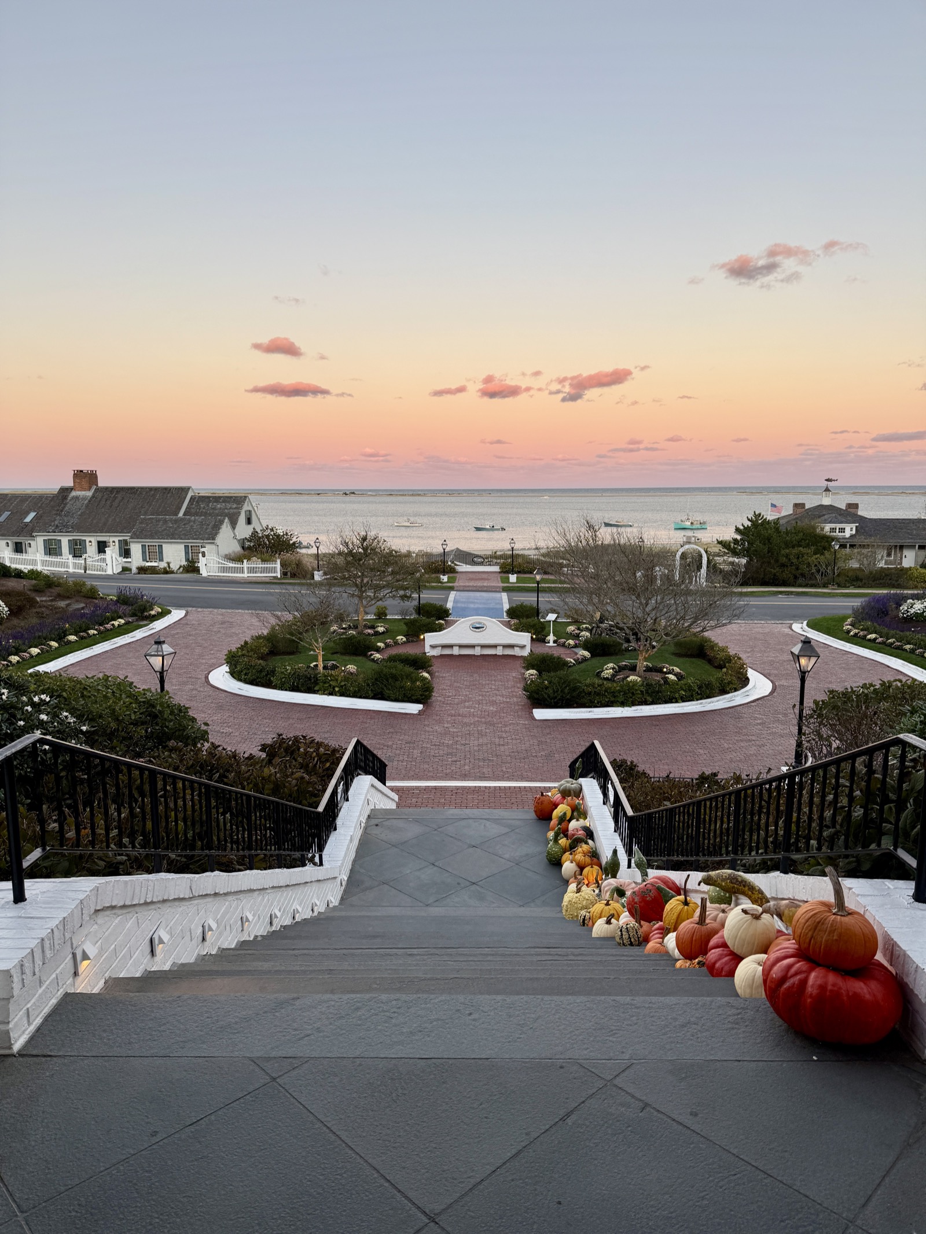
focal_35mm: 24
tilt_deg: -8.9
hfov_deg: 56.8
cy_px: 617
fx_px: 856
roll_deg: -0.1
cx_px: 463
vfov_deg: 71.6
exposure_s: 1/220
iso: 64
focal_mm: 6.76
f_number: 1.78
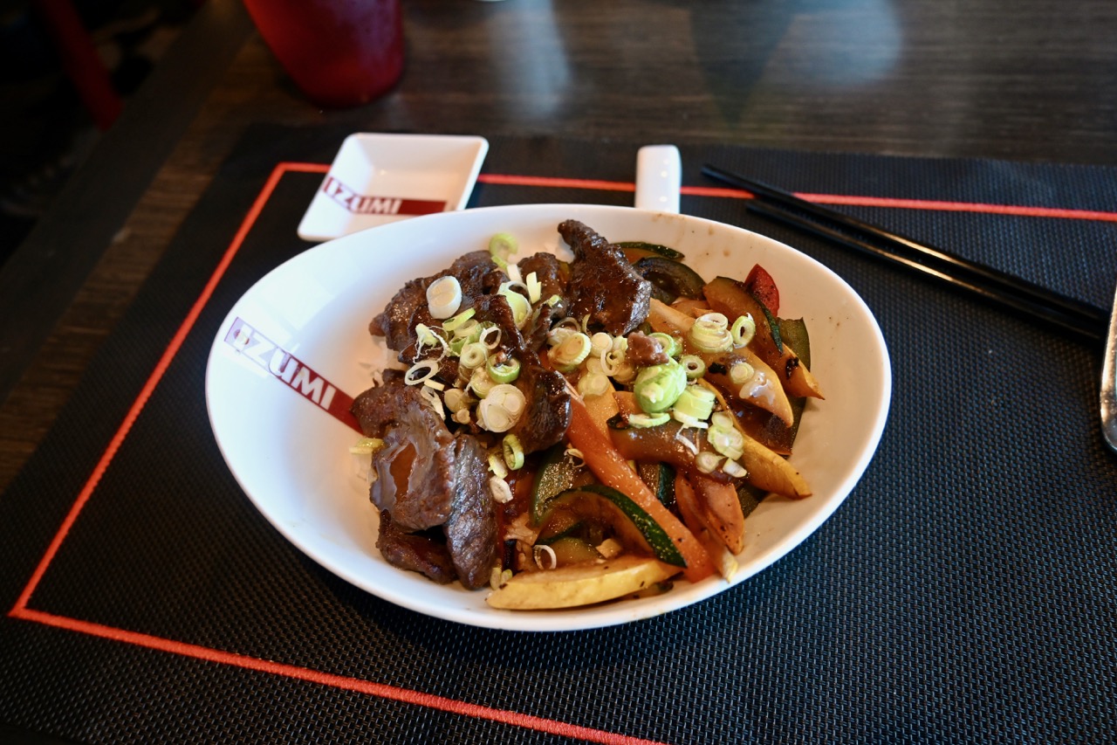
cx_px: 558
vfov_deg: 46.8
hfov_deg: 65.9
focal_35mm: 28
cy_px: 372
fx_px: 861
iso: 720
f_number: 3.8
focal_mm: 18.5
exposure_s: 1/125
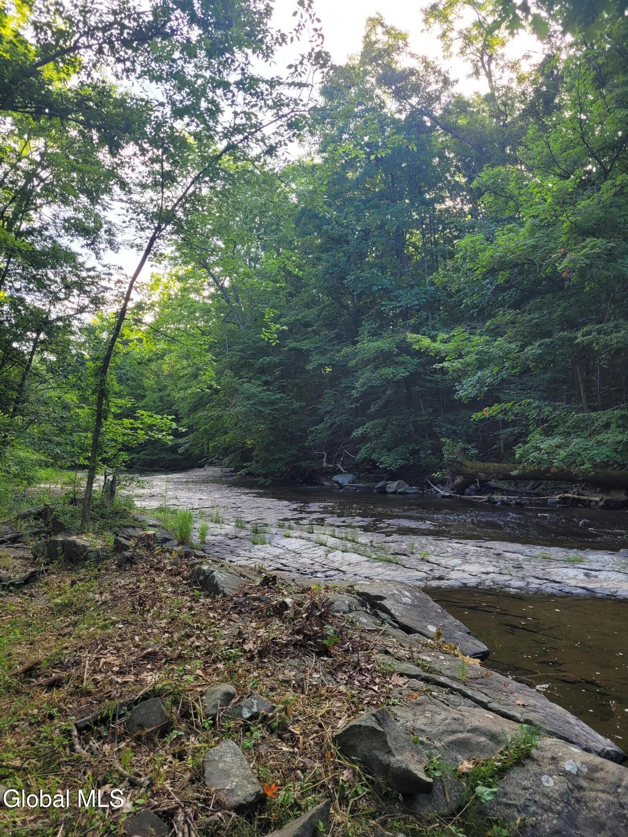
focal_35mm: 26
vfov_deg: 67.3
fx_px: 629
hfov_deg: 53.1
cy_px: 418
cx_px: 314
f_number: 1.8
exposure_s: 1/191
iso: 40
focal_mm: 5.4
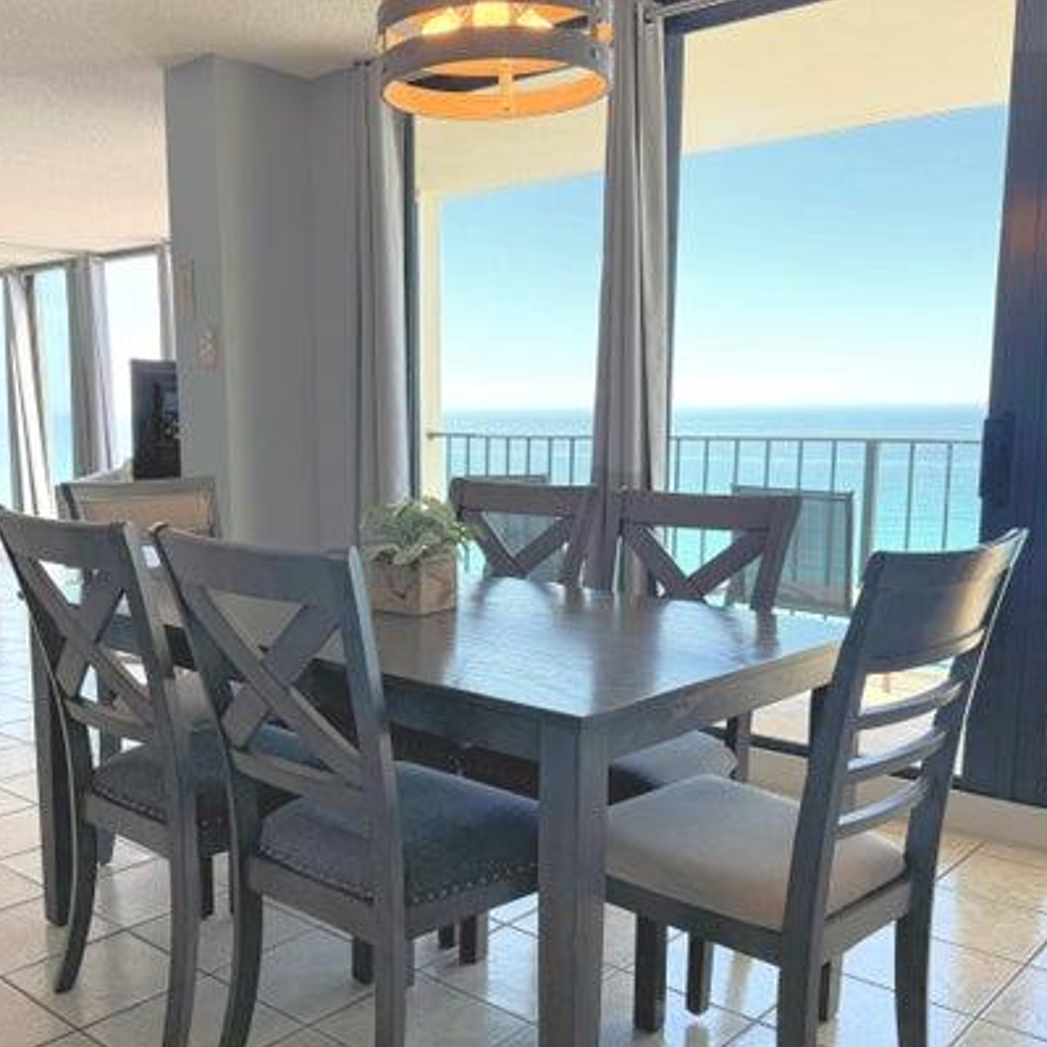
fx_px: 1163
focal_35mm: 34
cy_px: 588
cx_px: 404
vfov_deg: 48.3
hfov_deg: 48.1
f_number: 1.78
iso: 80
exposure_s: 1/558
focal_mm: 6.76
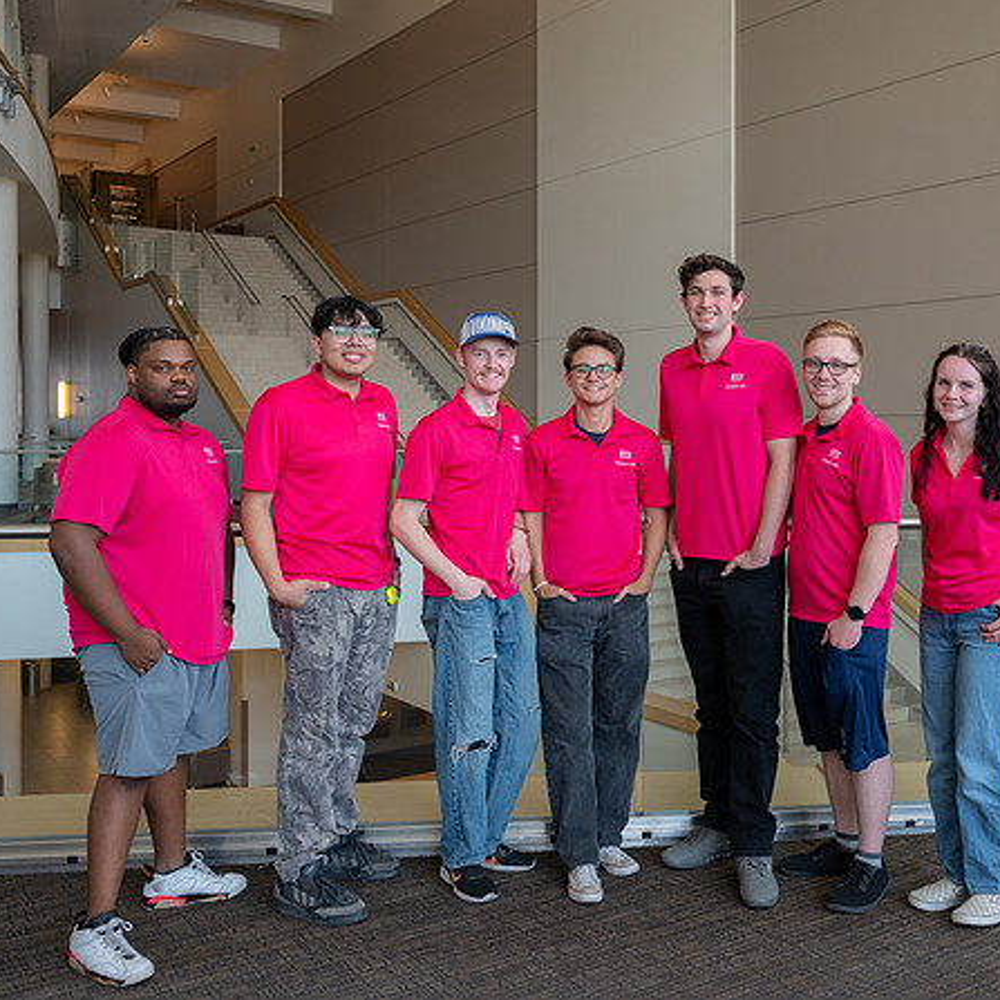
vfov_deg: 43.8
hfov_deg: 43.5
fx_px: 1242
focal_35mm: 38
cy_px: 440
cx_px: 620
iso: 320
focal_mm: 26.5
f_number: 4
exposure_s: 1/200
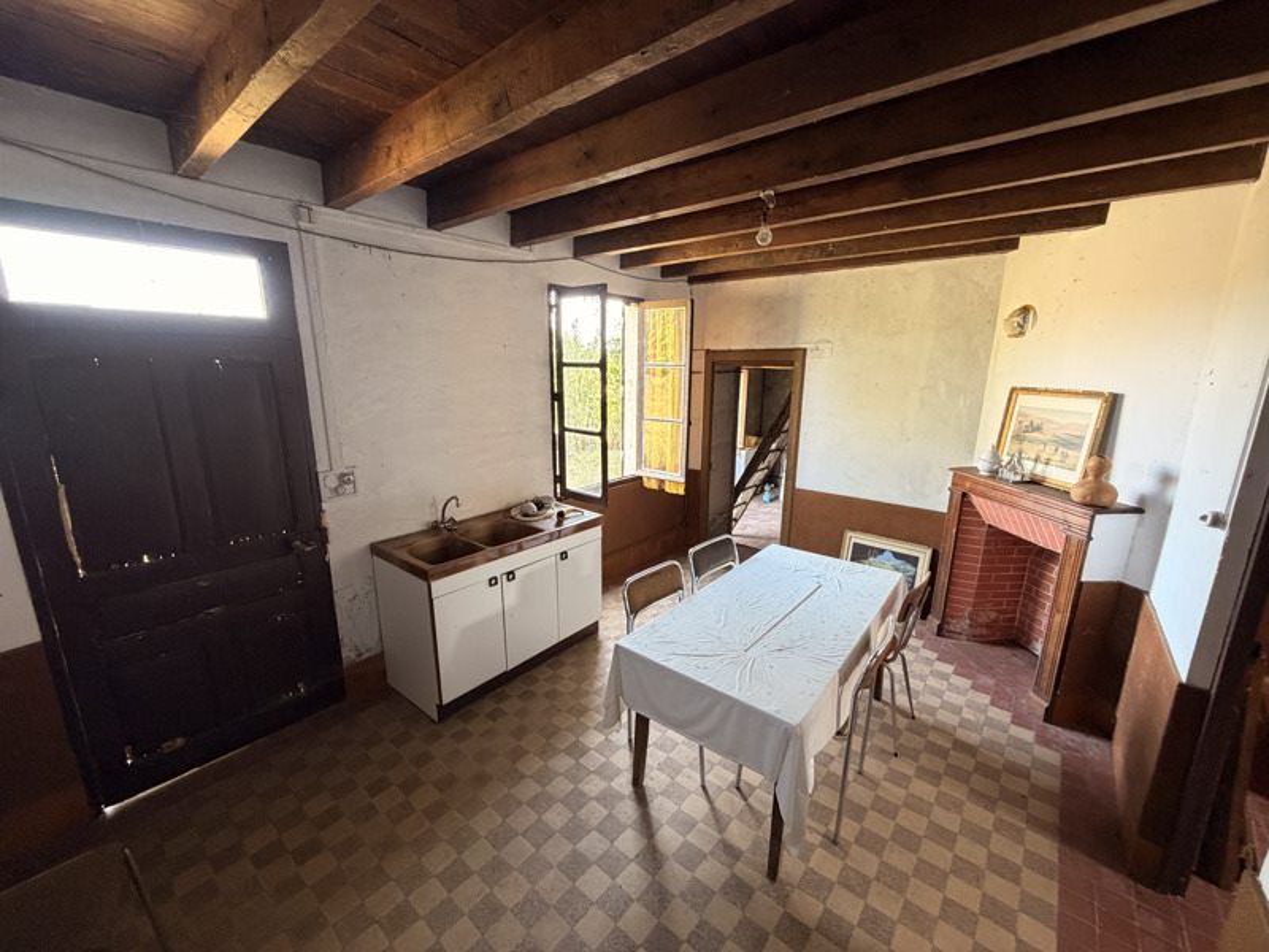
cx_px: 634
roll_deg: -0.1
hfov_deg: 102.1
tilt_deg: -11.6
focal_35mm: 14
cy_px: 476
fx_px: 513
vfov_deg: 85.7
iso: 320
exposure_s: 1/80
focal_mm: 2.22
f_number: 2.2
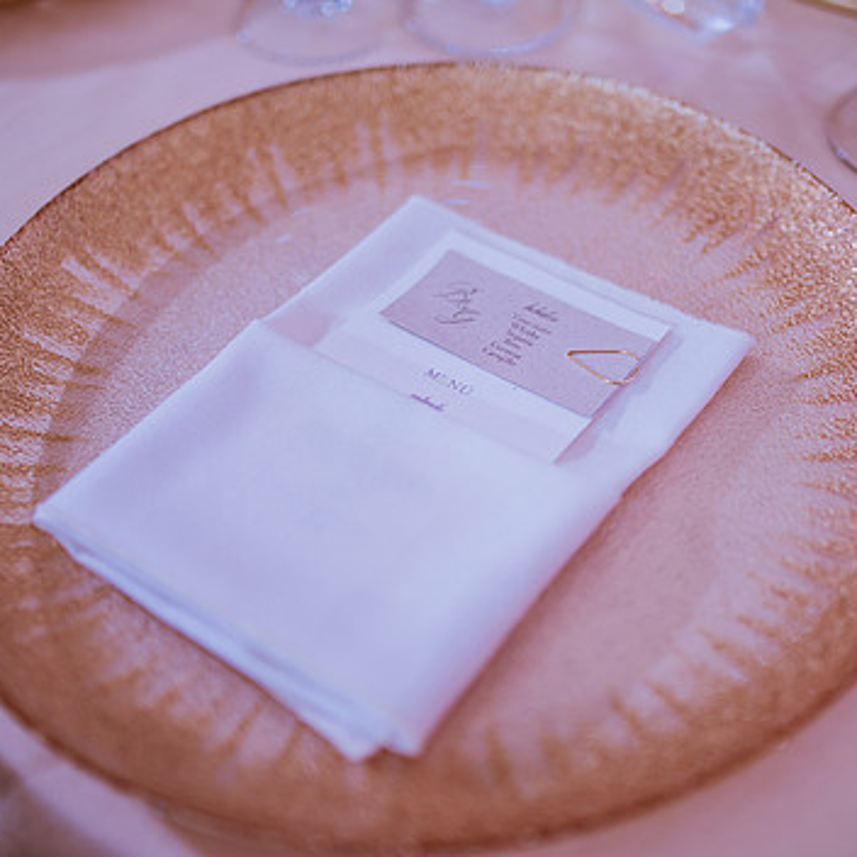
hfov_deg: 34.6
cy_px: 431
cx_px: 494
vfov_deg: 34.7
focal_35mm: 49
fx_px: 1372
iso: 500
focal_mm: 35
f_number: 1.4
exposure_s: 1/60
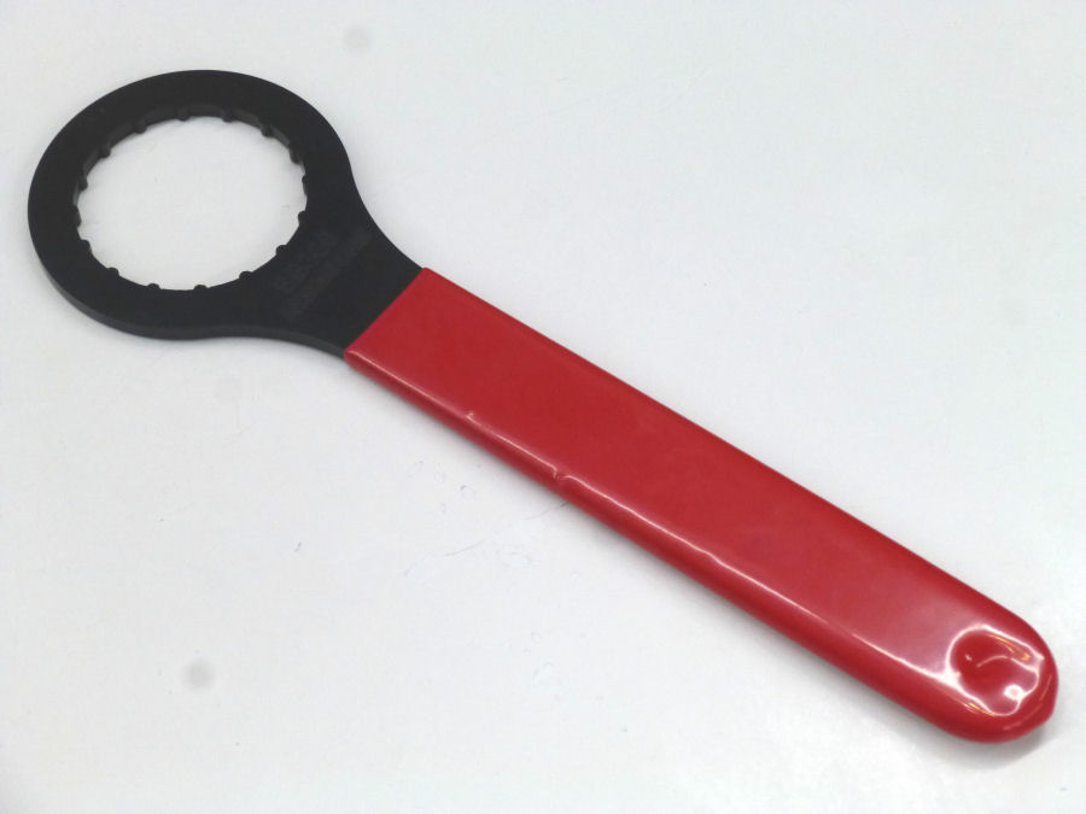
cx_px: 543
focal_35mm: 80
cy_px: 407
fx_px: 2510
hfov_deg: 24.4
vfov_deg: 18.4
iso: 400
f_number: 4.9
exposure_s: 1/60
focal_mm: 14.2
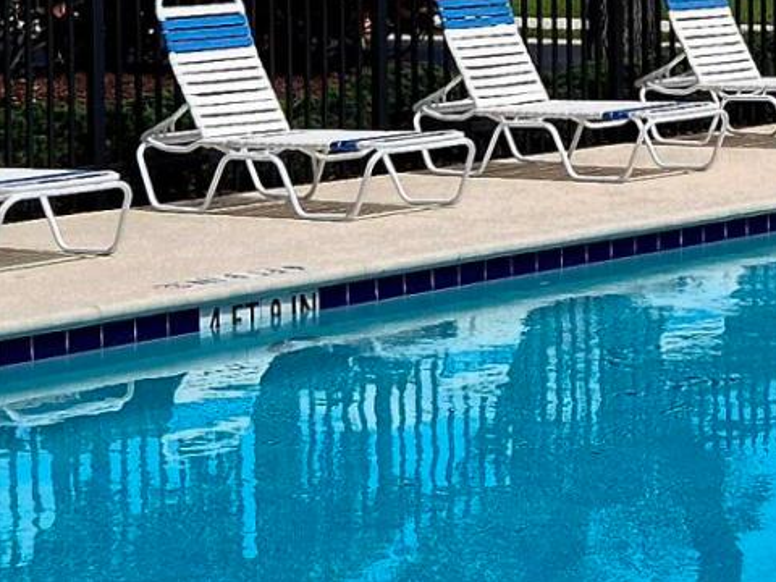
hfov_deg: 14.1
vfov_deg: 10.6
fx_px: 3094
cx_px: 721
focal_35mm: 138
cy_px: -18
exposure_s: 1/2000
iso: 25
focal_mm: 5.4
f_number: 1.8
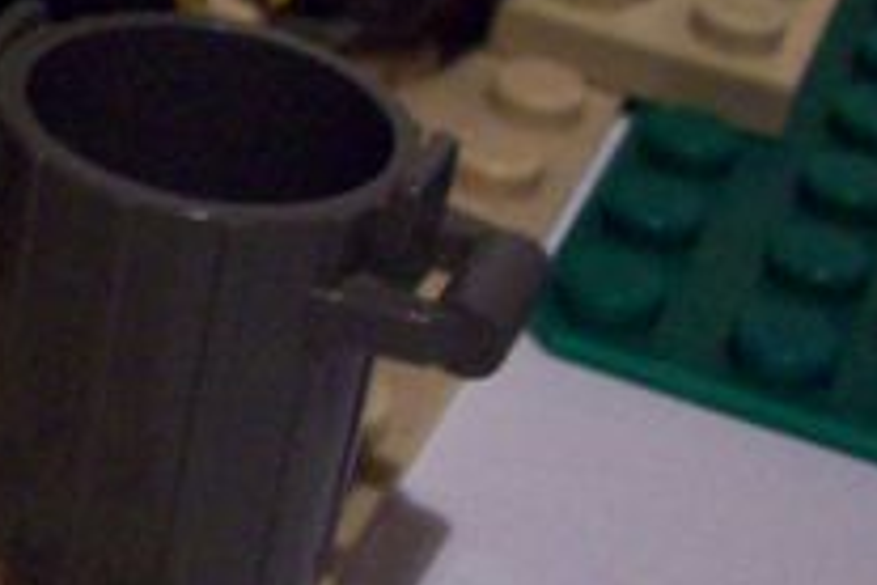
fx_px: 2826
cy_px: -153
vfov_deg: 11.5
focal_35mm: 116
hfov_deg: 16.4
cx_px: -369
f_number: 2.7
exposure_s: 1/5.66
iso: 200
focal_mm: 6
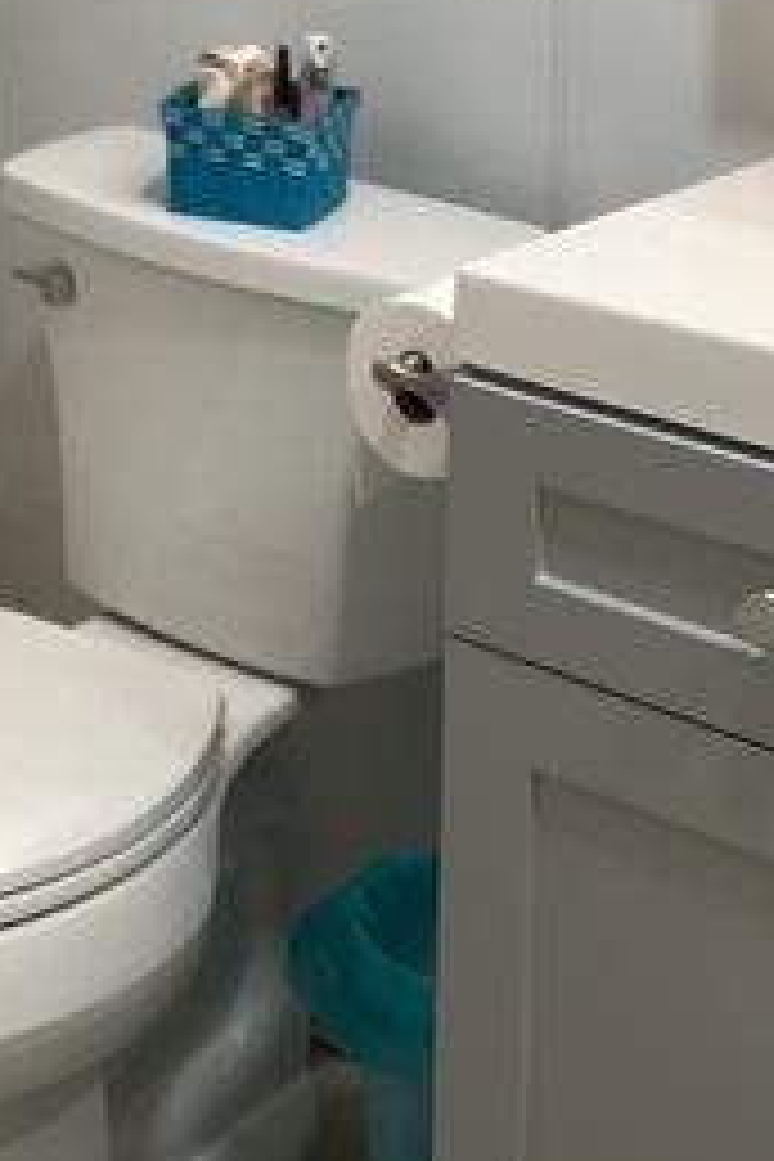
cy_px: -212
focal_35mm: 80
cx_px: 22
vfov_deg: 23.3
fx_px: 2580
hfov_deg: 16.7
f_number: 2.4
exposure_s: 1/60
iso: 80
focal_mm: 3.3
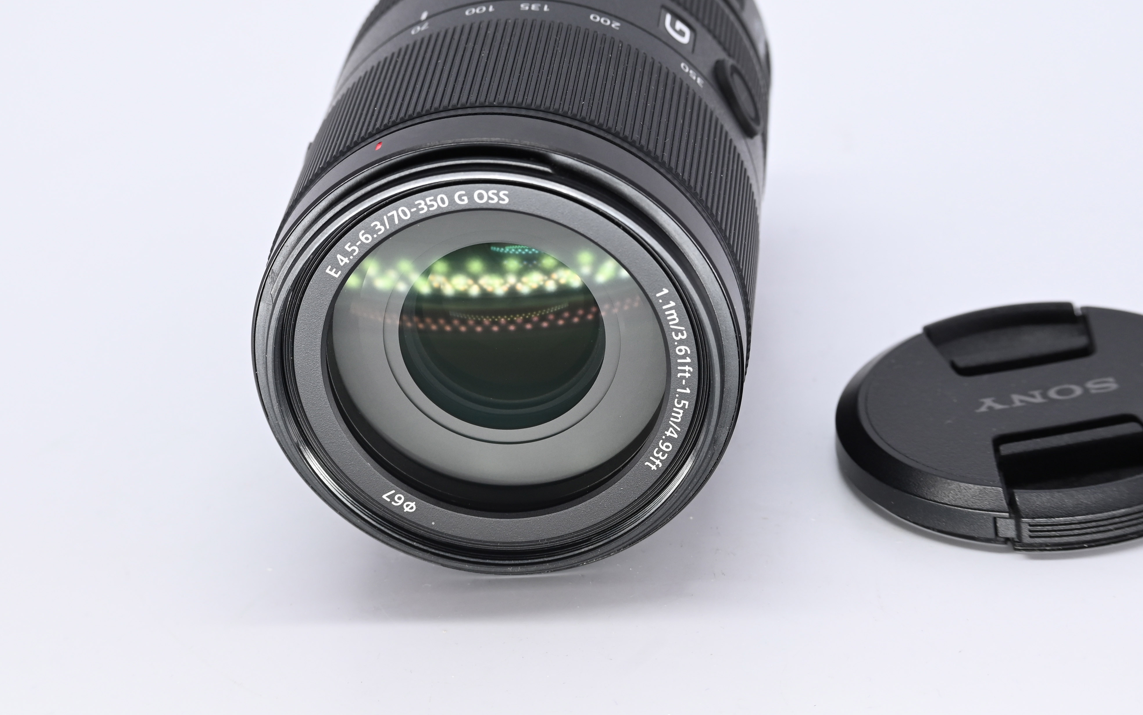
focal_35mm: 101
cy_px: 343
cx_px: 572
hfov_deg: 20.6
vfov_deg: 13.0
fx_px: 3146
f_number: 9
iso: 500
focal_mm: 66
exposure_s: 1/160
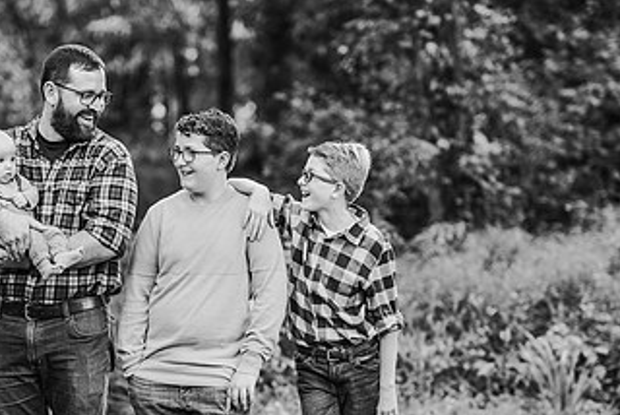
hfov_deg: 13.3
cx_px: 209
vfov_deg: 8.9
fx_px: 2655
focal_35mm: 154
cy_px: 311
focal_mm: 85
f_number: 2.2
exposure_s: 1/200
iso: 200
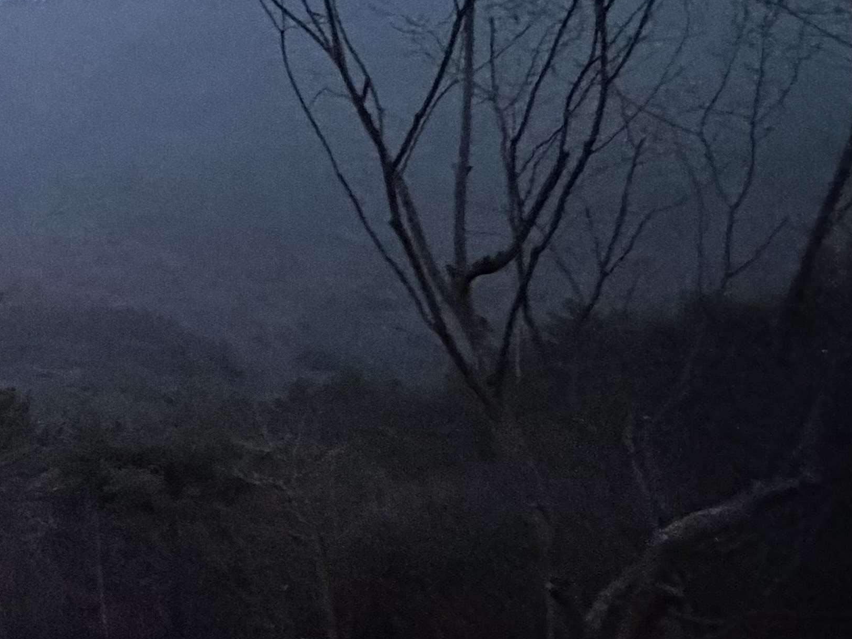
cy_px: 176
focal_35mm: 49
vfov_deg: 29.3
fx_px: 1206
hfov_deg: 28.1
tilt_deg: +8.2
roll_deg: +1.1
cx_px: -383
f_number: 2.2
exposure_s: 1/40
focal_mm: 2.22
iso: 1000
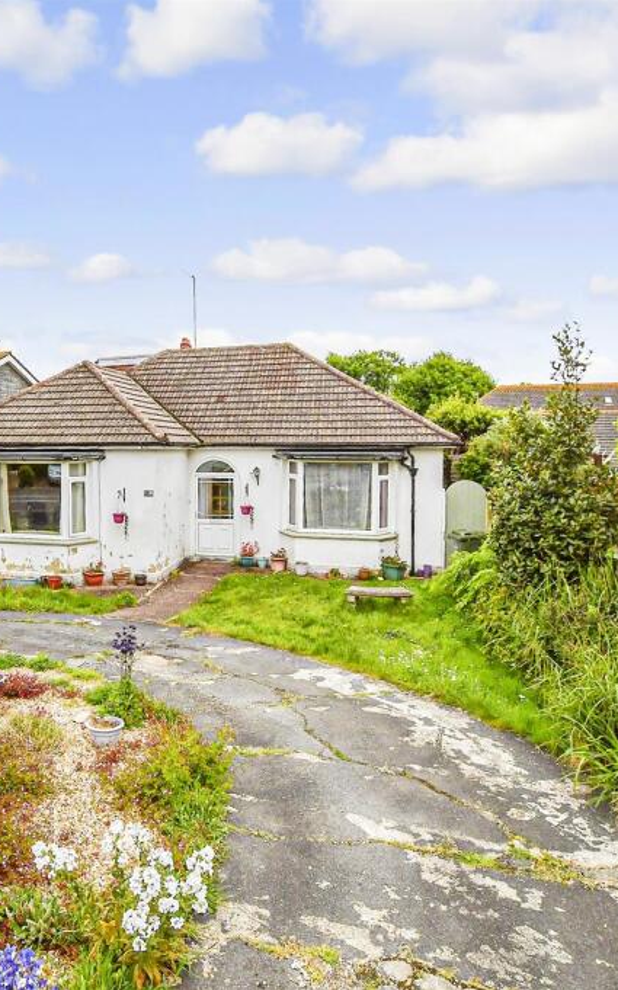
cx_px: 119
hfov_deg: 49.7
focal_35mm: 23
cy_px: 495
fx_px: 620
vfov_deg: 77.2
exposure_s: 1/1250
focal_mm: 10
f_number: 8
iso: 400
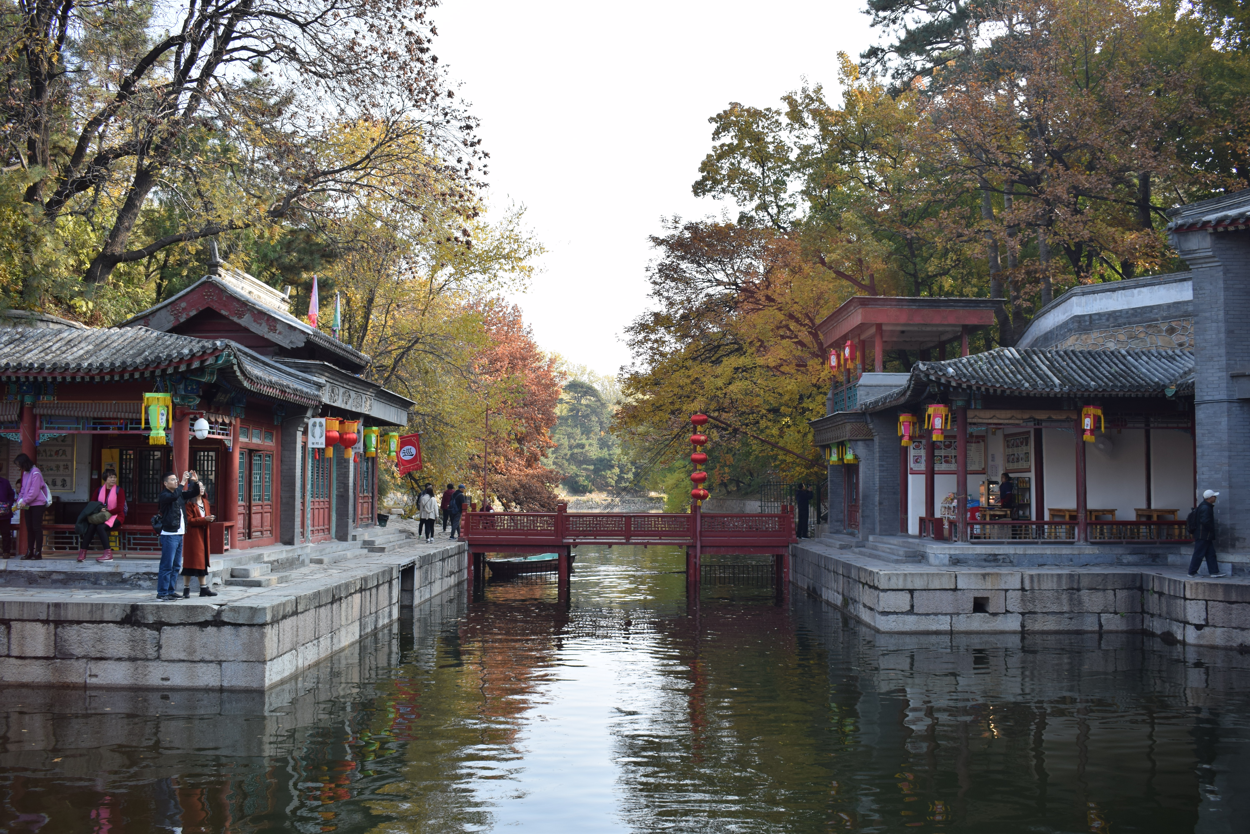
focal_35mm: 34
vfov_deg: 38.4
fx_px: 1198
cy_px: 417
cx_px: 625
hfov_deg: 55.1
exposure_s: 1/160
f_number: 5.6
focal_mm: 23
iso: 100
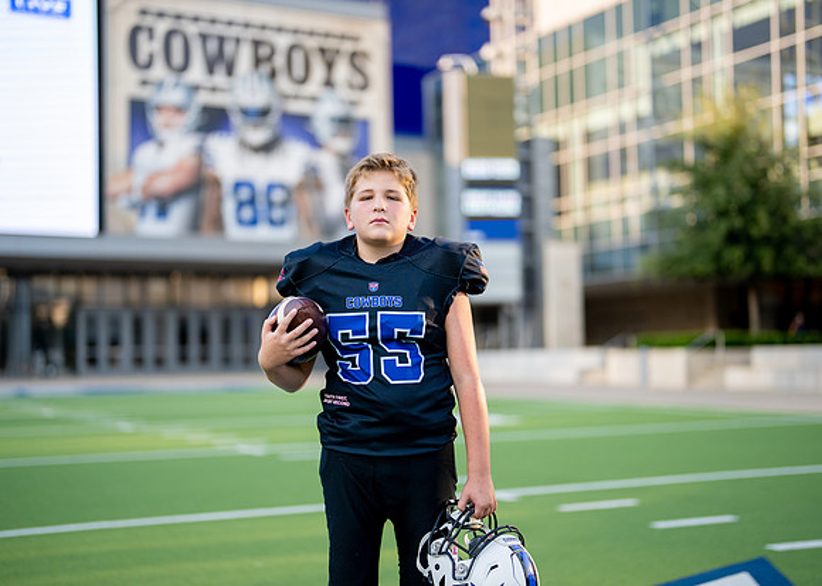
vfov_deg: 26.2
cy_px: 295
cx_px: 392
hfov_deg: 36.1
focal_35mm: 54
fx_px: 1262
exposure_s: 1/2000
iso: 100
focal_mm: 50
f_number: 1.2
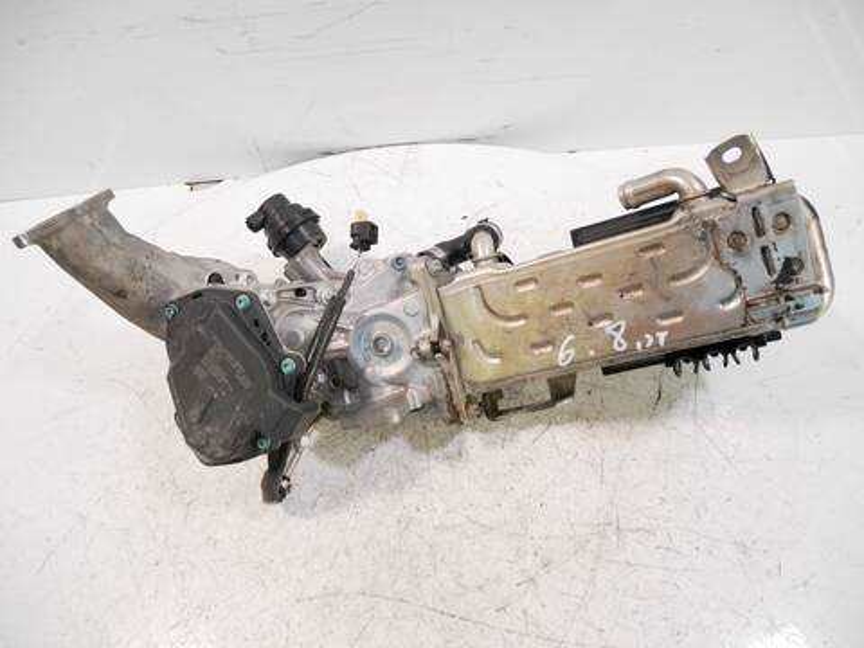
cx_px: 432
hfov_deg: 71.6
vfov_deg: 56.8
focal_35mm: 24
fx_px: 599
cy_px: 324
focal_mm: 12
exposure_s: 1/60
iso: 640
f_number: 3.5
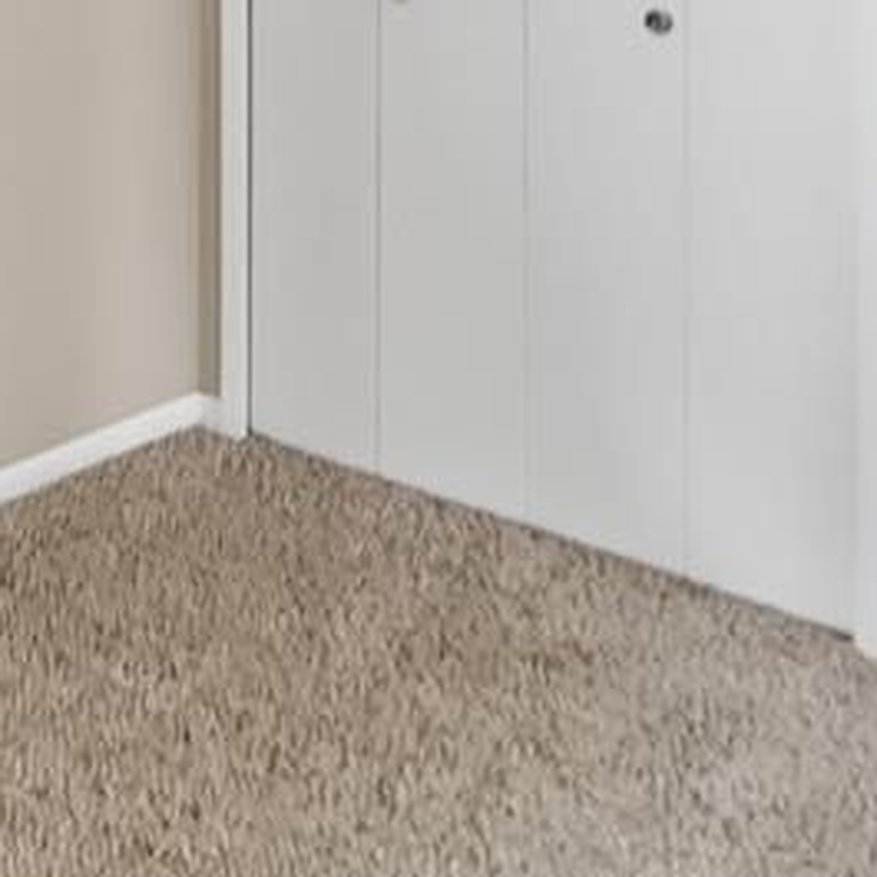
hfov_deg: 29.6
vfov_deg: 29.9
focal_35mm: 52
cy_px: -53
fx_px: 1490
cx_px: -83
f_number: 2.2
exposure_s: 1/60
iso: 320
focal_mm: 2.2
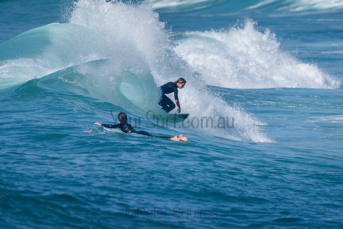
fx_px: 5840
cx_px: 157
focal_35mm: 613
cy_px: 89
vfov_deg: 2.2
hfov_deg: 3.4
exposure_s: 1/2000
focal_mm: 500
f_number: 5.6
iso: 125
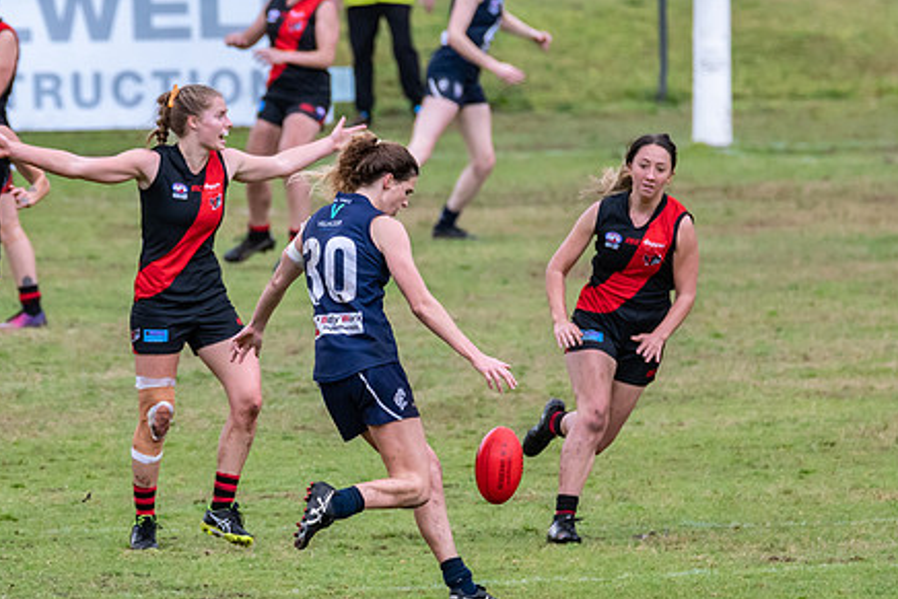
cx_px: 384
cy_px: 321
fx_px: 25525
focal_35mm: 1023
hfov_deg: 2.0
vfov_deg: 1.3
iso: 1250
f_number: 7.1
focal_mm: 420
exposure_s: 1/1600
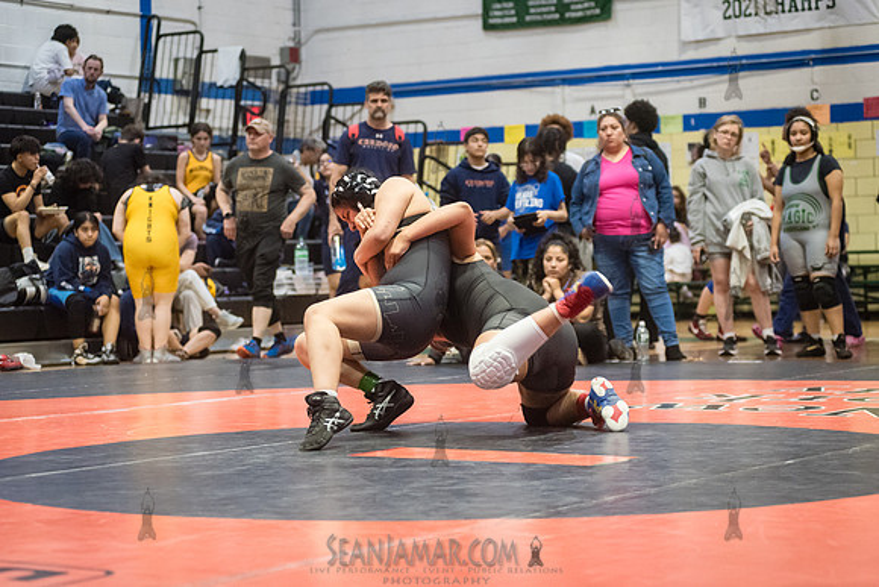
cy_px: 294
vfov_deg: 16.8
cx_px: 440
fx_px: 1988
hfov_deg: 24.9
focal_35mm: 81
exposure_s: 1/400
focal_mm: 80
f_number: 3.5
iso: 8000
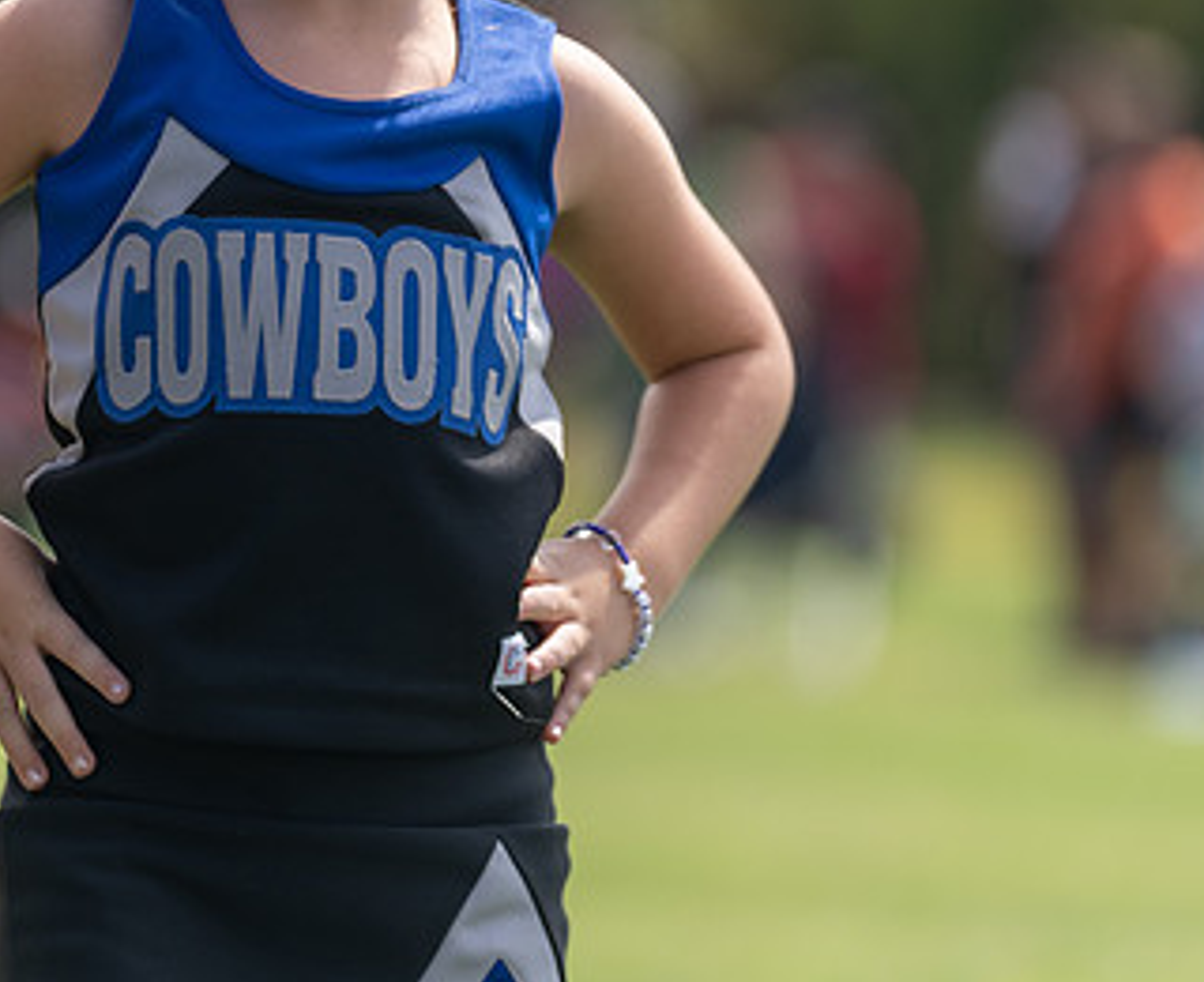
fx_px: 11095
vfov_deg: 5.1
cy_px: 189
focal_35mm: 309
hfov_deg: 6.2
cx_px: 145
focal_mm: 155
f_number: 2.8
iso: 100
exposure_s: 1/1250
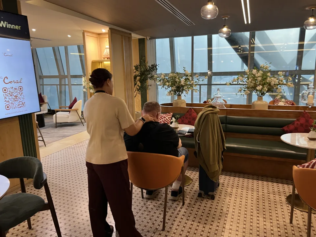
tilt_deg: -10.4
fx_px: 237
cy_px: 118
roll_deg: -0.4
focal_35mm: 26
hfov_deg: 67.3
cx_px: 158
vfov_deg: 53.1
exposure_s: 1/60
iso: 250
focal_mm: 5.7
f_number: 1.5
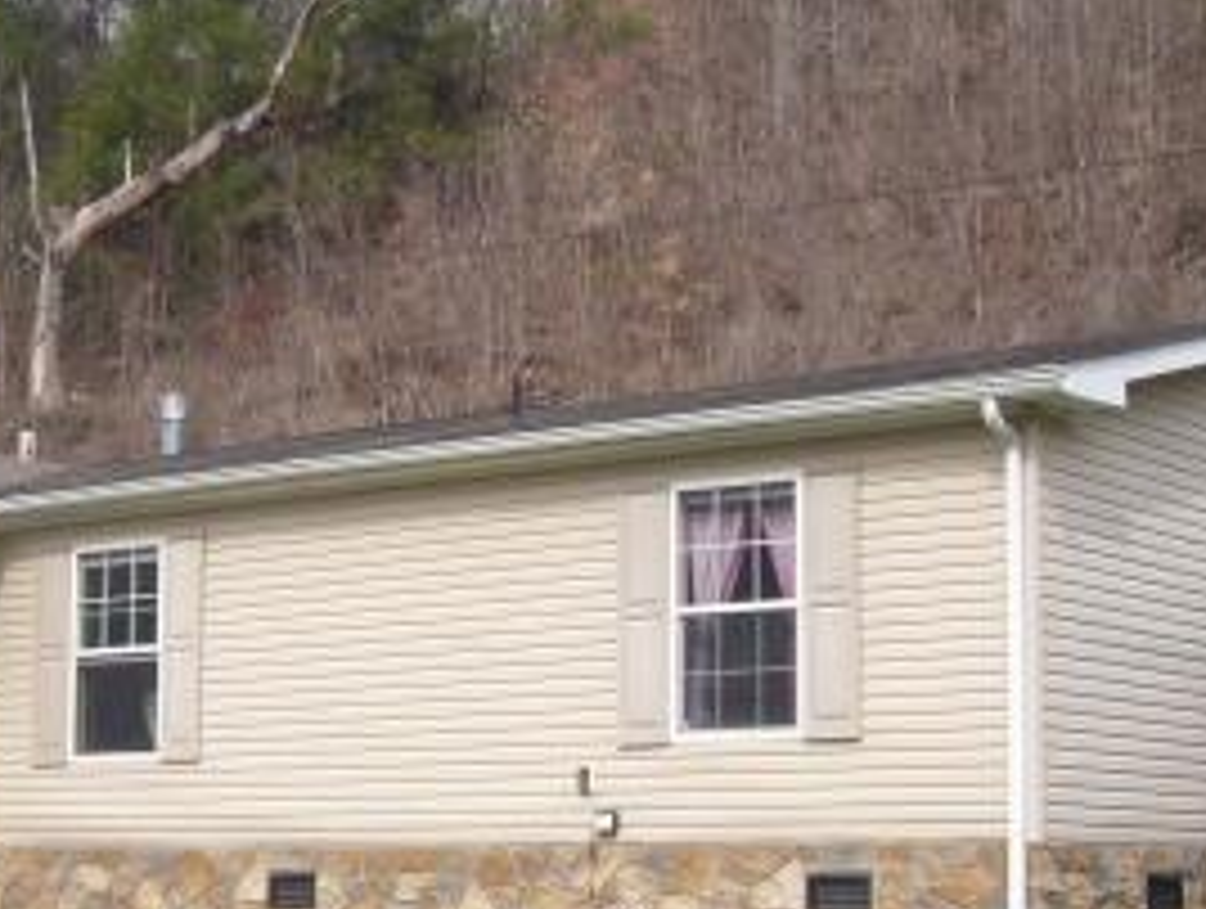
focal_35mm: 80
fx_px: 2792
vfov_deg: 18.4
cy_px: 608
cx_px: 374
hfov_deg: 24.2
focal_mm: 6.1
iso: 200
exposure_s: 1/400
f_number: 6.3
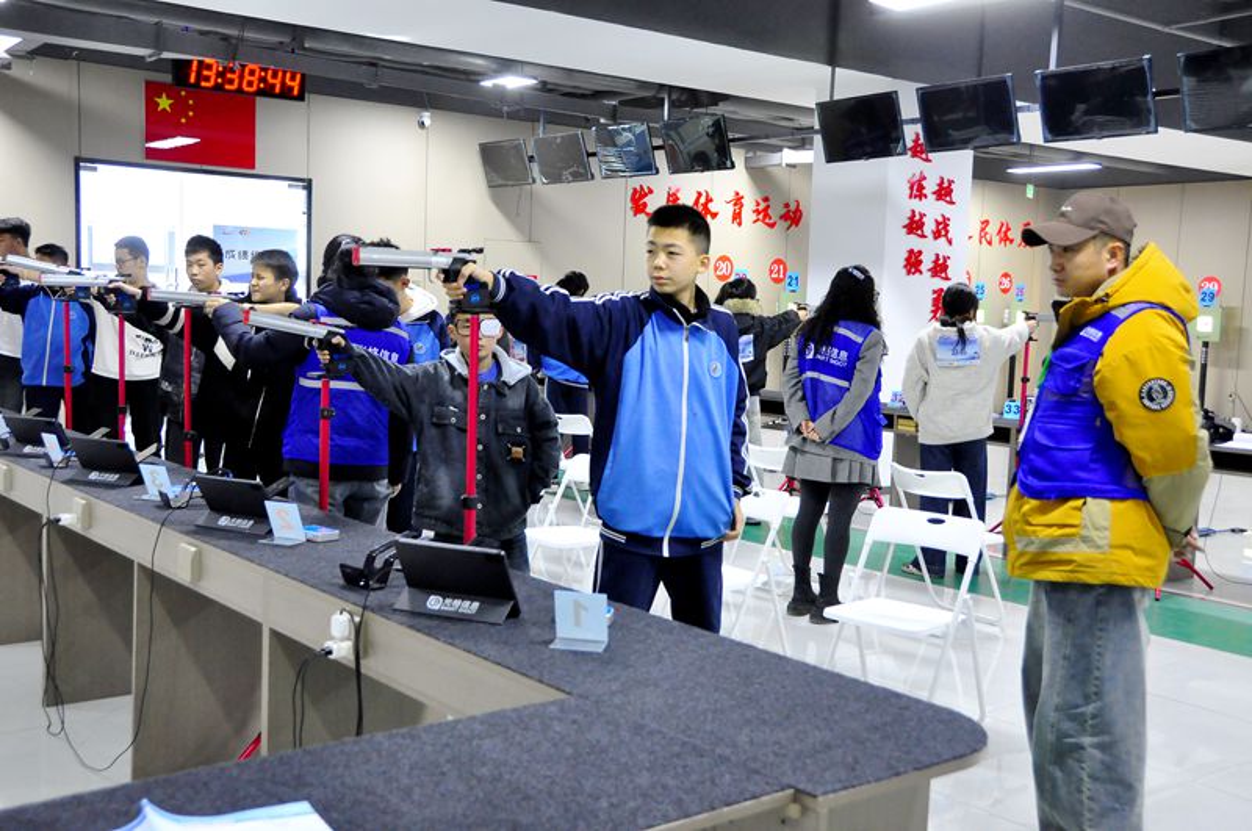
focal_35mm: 39
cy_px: 416
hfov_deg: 49.6
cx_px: 626
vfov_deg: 34.1
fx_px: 1354
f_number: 3.8
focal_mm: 26
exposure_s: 1/60
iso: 2000
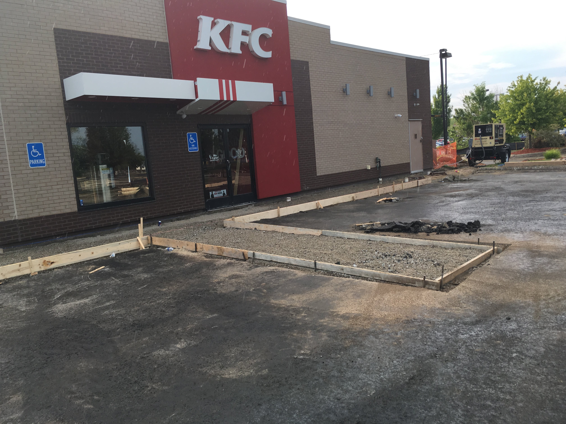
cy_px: 212
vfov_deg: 48.2
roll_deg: +1.4
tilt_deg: -4.2
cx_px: 283
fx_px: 474
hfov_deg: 61.7
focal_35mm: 29
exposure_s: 1/403
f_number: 2.2
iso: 25
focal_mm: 4.15
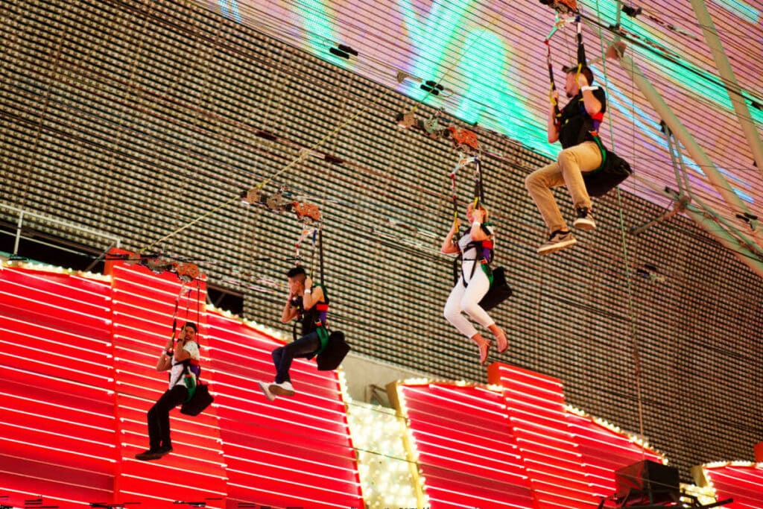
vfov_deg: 24.6
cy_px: 254
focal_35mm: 55
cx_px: 382
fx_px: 1166
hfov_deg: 36.2
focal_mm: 55
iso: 320
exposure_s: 1/60
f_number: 1.8
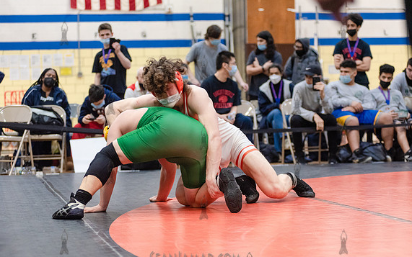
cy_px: 137
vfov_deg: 14.7
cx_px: 203
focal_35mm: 89
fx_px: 999
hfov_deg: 23.3
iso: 4000
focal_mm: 86
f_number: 3.5
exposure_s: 1/400
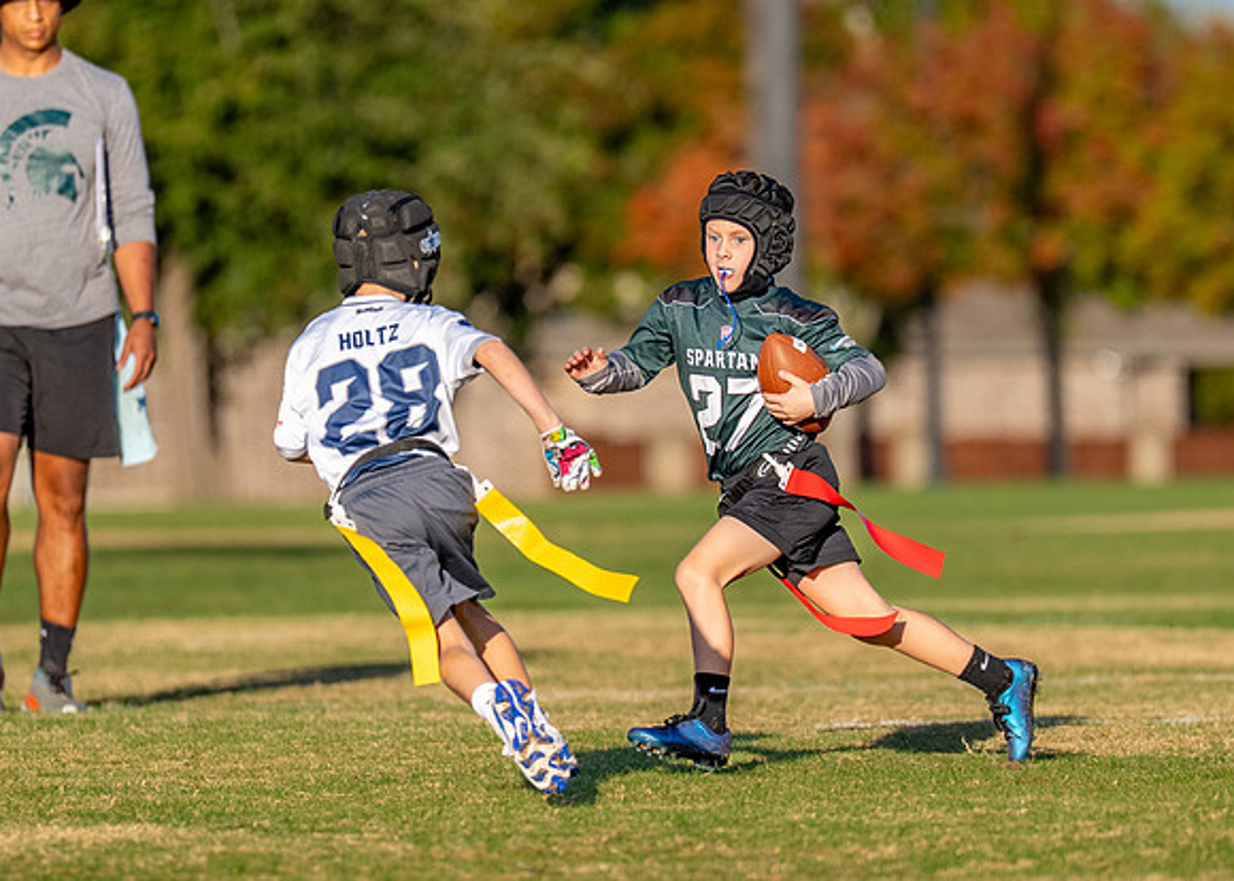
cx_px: 724
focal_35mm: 475
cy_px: 483
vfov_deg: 3.0
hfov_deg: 4.2
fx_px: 16632
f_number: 2.8
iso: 200
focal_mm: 200
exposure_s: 1/3200
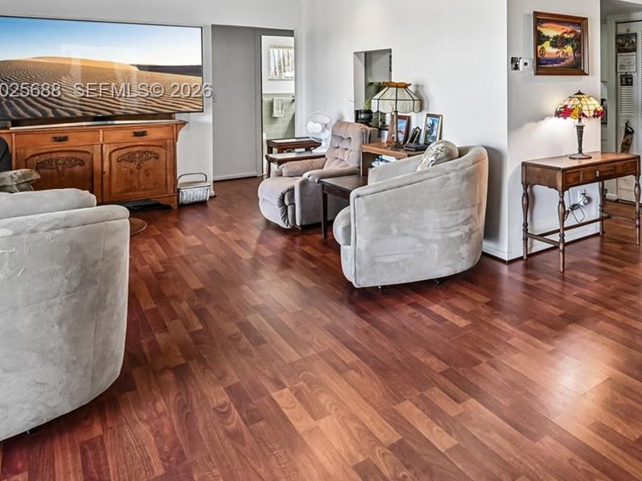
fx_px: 501
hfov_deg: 54.6
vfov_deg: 48.3
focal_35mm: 27
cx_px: 605
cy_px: 92
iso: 3200
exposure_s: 1/100
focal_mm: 14
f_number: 8
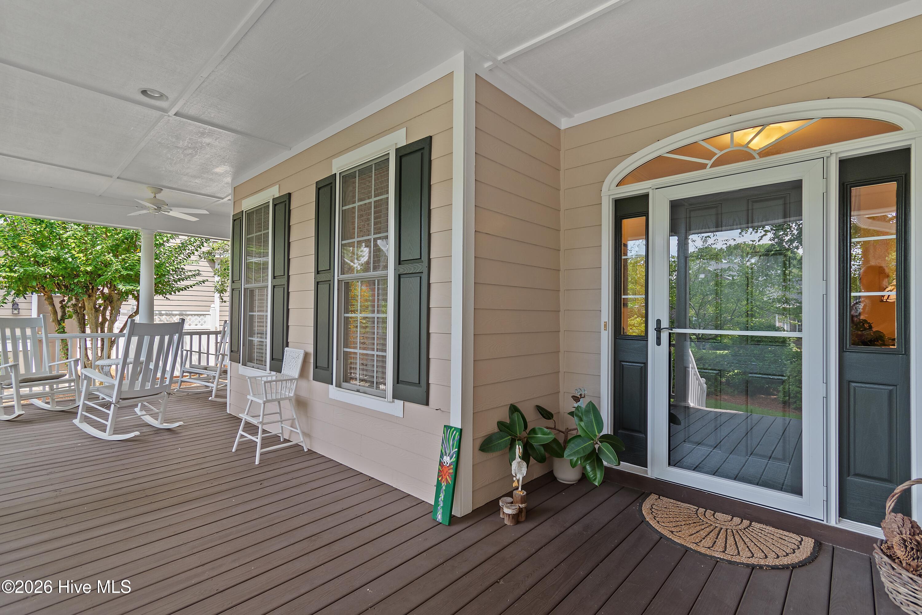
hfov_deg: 100.4
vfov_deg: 77.3
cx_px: 461
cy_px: 308
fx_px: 384
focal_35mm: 15
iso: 100
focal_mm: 10
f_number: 4.5
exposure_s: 1/20
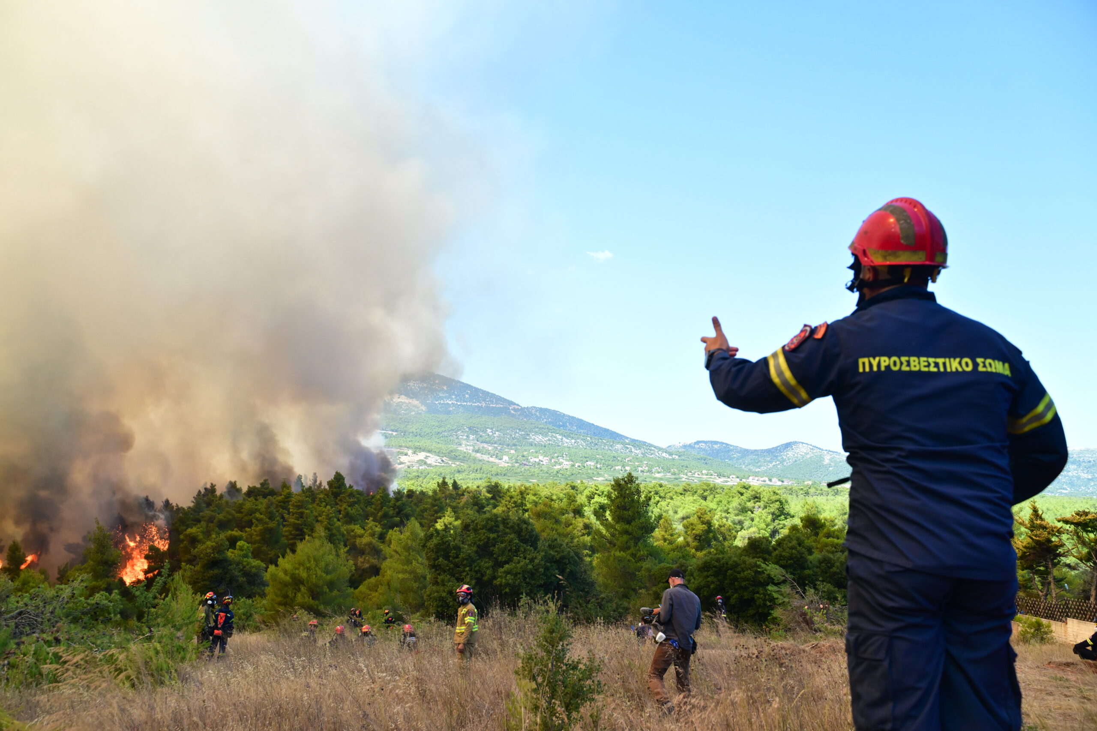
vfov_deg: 46.4
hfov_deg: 65.5
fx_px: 853
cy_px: 366
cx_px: 548
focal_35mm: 28
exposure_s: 1/2000
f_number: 4.5
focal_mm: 28
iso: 1250
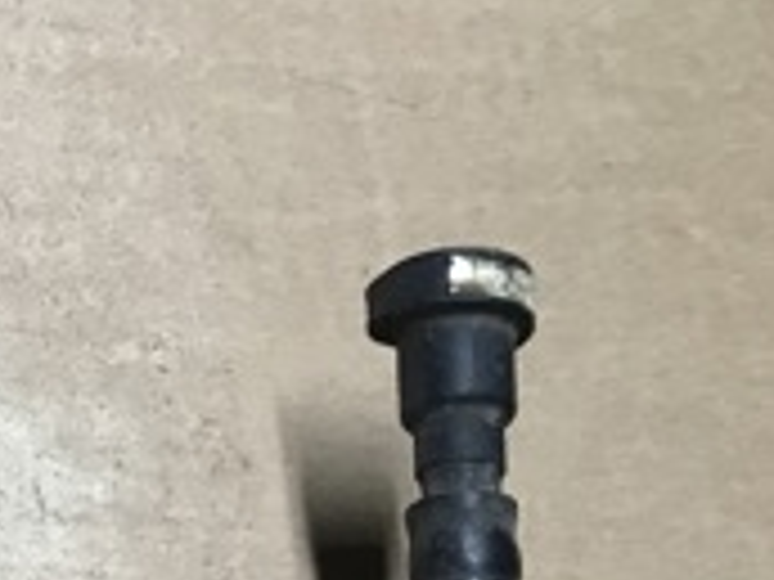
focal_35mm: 104
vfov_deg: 13.7
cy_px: 735
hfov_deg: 16.1
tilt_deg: -70.2
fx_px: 2325
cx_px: -608
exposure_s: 1/25
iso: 32
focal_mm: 3.99
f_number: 1.8
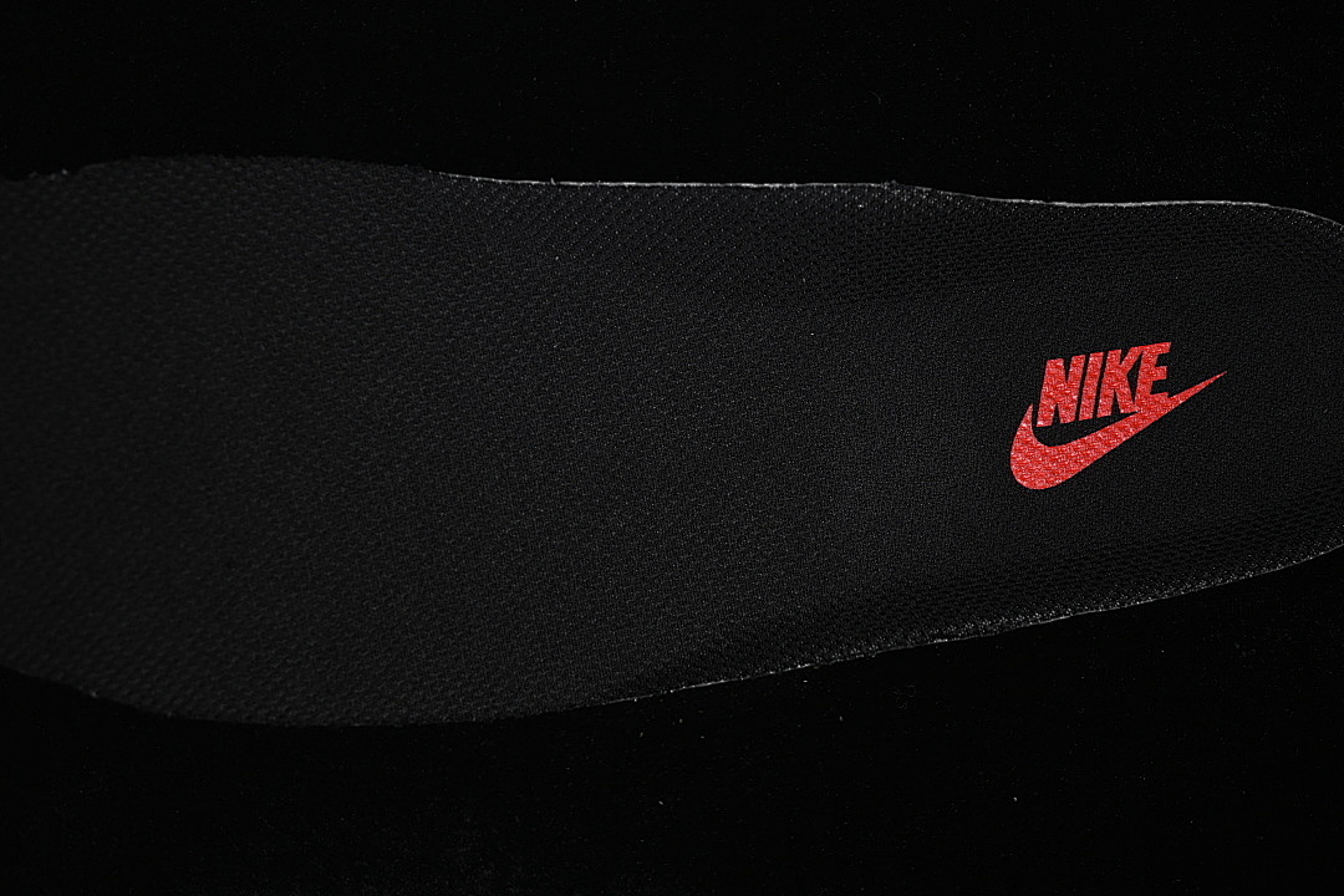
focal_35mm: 75
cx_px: 672
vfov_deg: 18.2
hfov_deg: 27.0
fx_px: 2800
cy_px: 448
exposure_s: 1/60
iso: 160
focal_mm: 50
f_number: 6.3
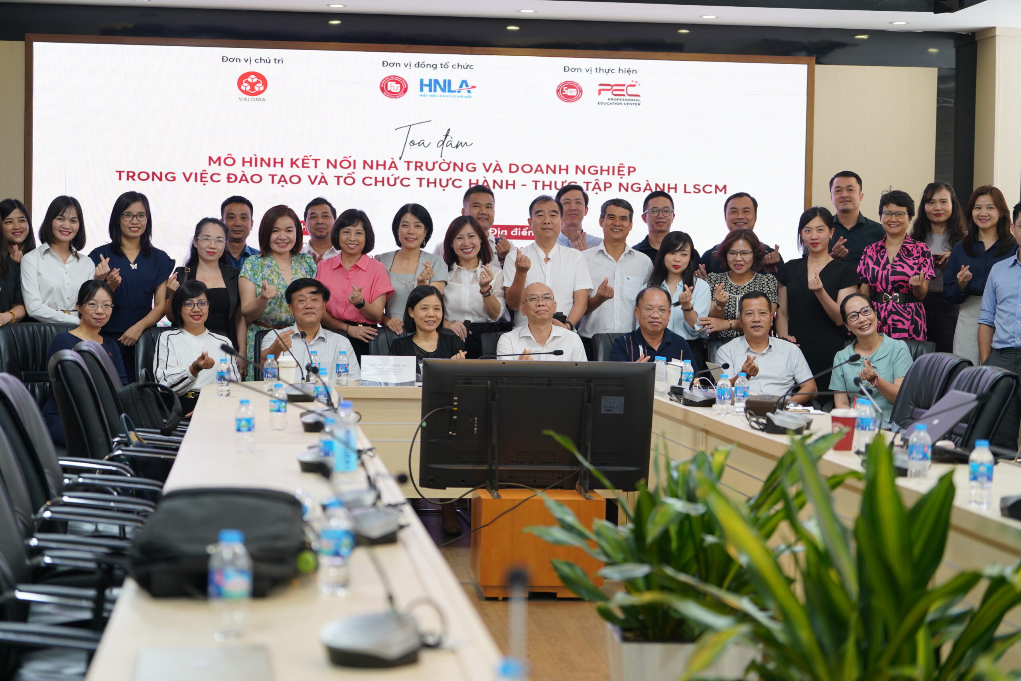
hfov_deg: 28.8
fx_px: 1986
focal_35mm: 70
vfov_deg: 19.5
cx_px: 510
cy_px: 340
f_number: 2.8
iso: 320
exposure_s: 1/80
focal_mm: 70
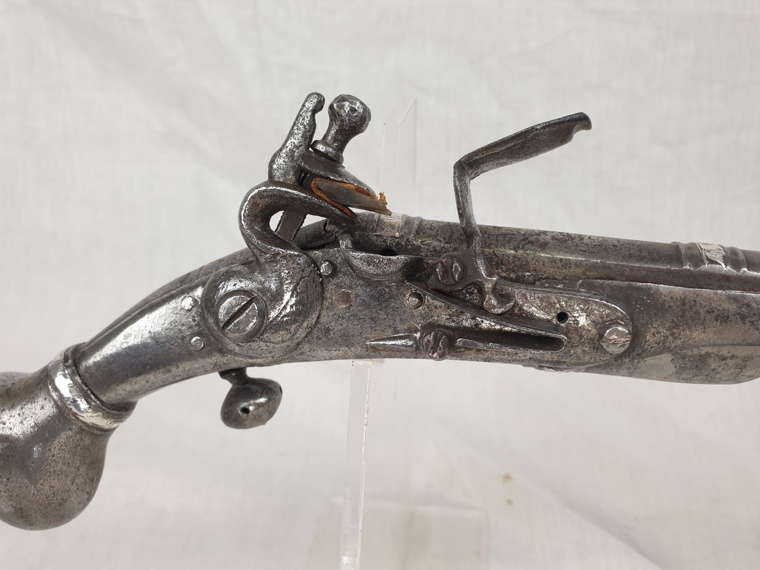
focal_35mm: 27
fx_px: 593
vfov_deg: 51.4
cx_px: 389
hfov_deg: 65.3
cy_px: 285
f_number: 2.4
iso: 100
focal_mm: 4.3
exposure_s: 1/100
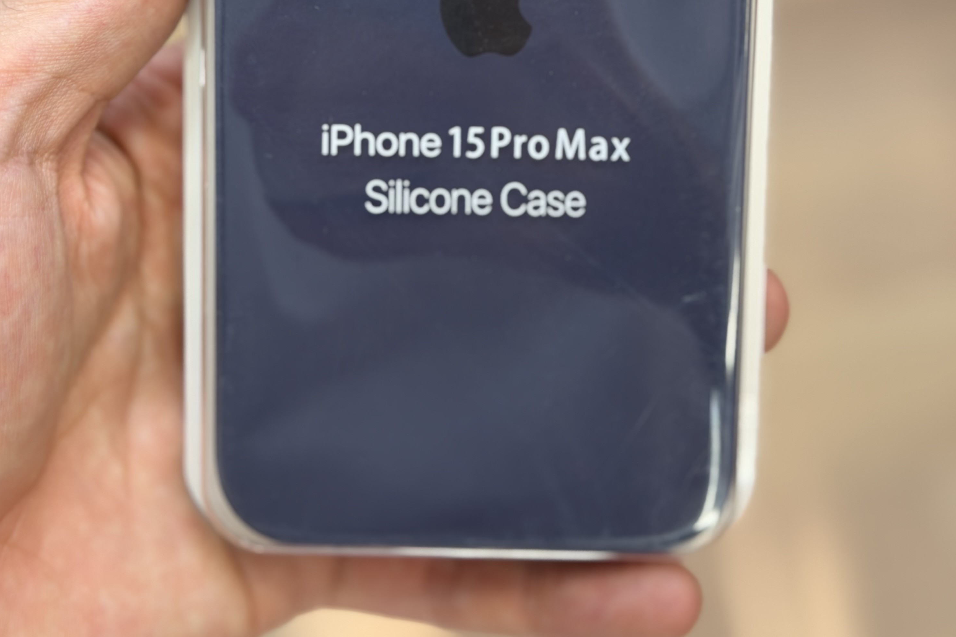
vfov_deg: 19.5
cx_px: 474
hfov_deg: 29.7
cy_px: 30
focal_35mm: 68
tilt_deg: -66.8
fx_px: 1806
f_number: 1.78
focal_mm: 6.76
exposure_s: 1/50
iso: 64
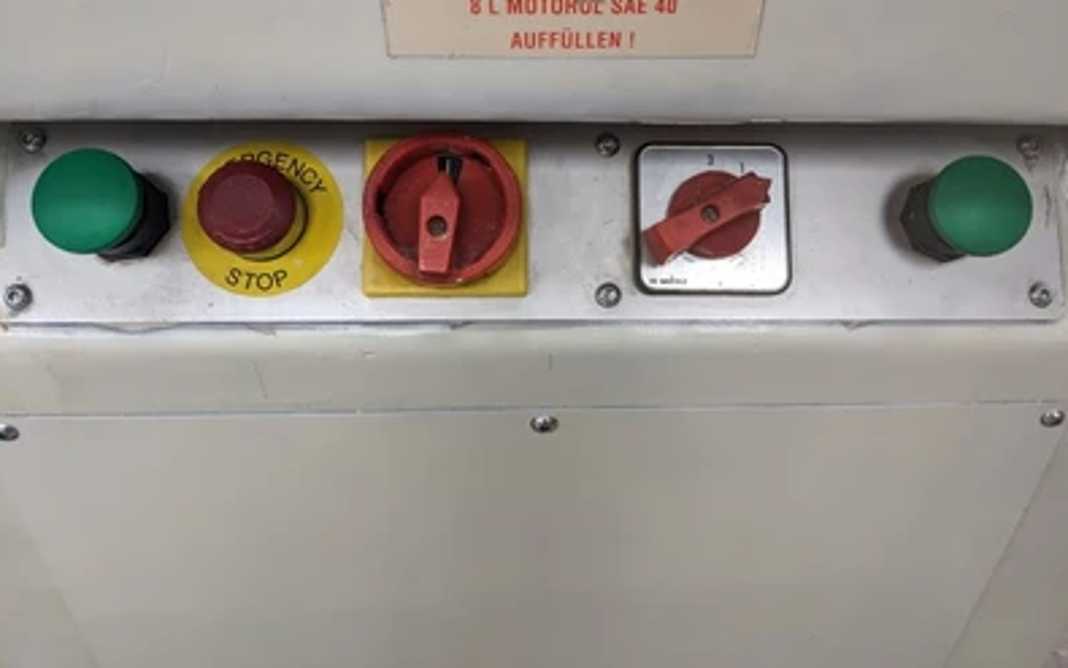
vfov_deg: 43.0
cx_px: 538
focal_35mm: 29
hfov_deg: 64.6
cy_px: 268
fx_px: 844
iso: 59
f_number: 1.73
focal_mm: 4.38
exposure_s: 1/30
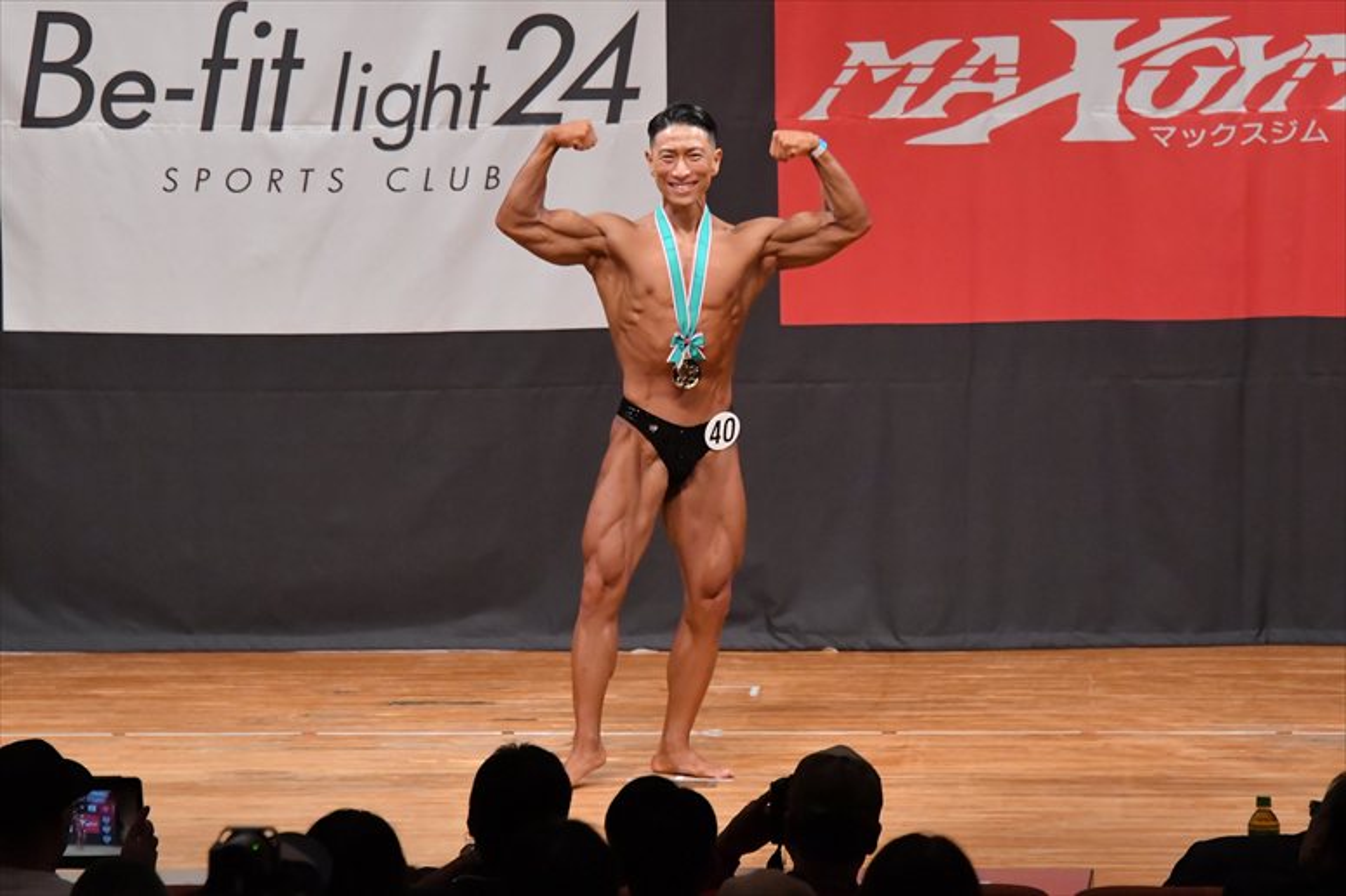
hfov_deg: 8.6
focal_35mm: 240
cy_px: 448
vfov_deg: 5.7
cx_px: 673
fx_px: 8969
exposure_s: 1/400
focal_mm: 160
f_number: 5.6
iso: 7200
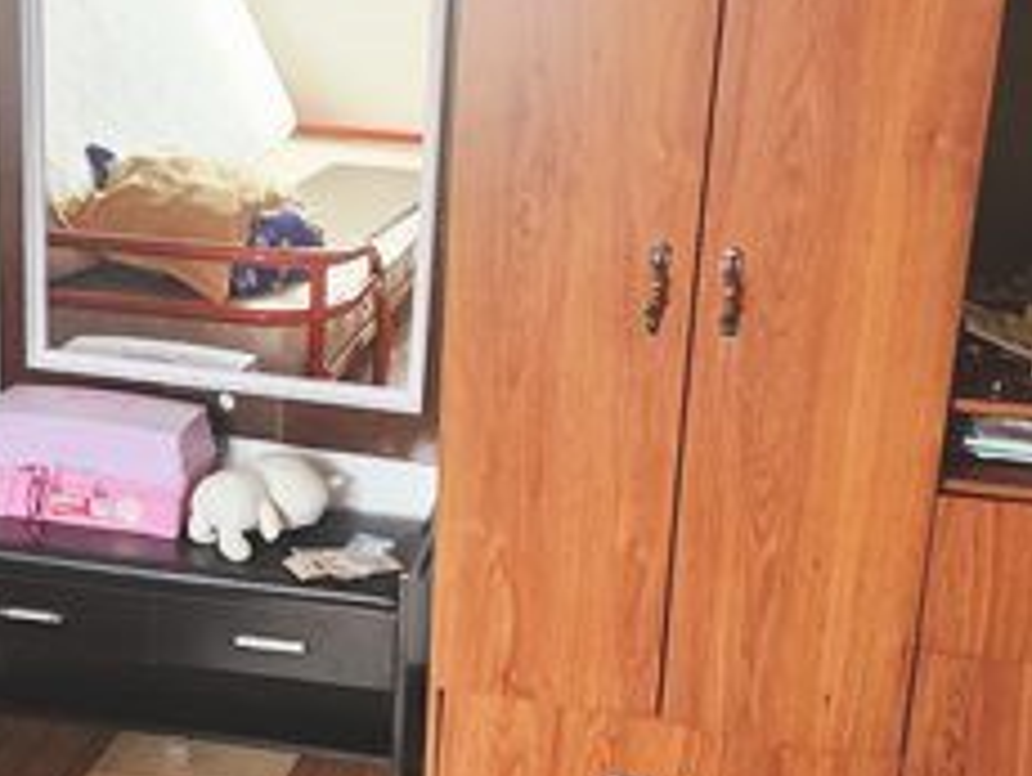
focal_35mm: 64
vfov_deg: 23.0
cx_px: 337
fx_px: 1910
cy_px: 372
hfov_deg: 30.0
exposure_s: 1/100
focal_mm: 6.4
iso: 250
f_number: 1.8
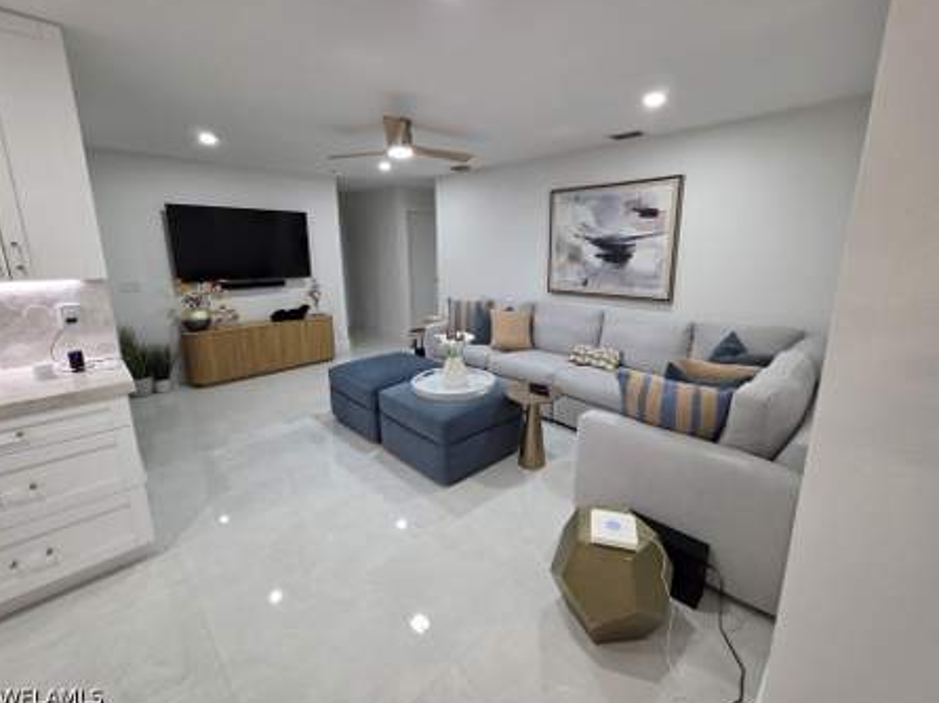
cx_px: 484
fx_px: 380
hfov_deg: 102.1
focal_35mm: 14
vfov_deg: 85.6
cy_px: 335
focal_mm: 2.2
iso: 200
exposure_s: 1/60
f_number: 1.9
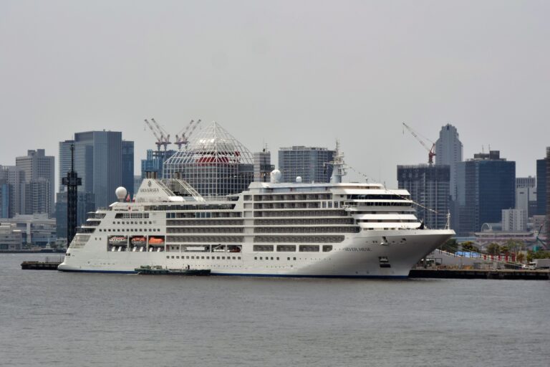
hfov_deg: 15.9
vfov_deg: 10.6
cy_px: 184
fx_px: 1971
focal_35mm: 129
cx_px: 275
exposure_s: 1/500
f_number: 10
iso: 200
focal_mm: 48
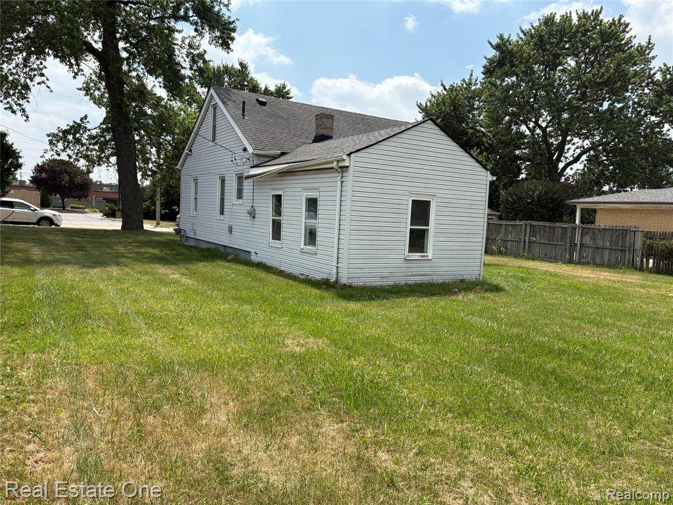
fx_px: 505
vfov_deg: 53.1
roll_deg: -3.6
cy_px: 252
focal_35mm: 26
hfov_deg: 67.3
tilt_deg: -5.1
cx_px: 336
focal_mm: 5.96
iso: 50
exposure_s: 1/2747
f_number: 1.6
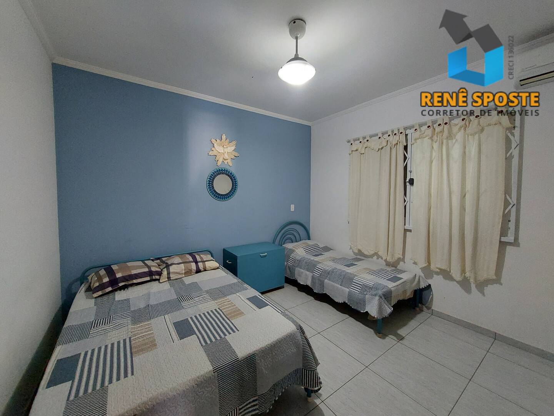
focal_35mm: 13
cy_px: 208
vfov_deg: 89.9
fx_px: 208
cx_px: 277
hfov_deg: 106.2
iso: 400
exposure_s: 1/30
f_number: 2.2
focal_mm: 1.74
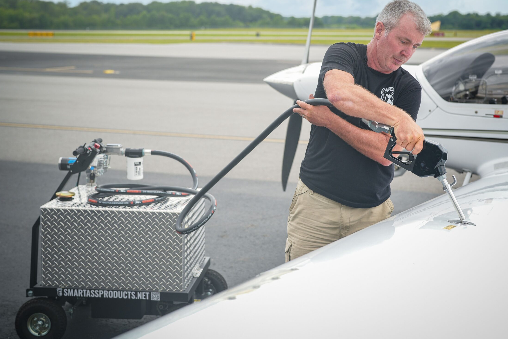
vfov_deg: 23.4
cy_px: 146
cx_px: 266
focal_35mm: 58
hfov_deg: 34.5
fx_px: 818
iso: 80
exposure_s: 1/500
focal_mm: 50
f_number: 3.2
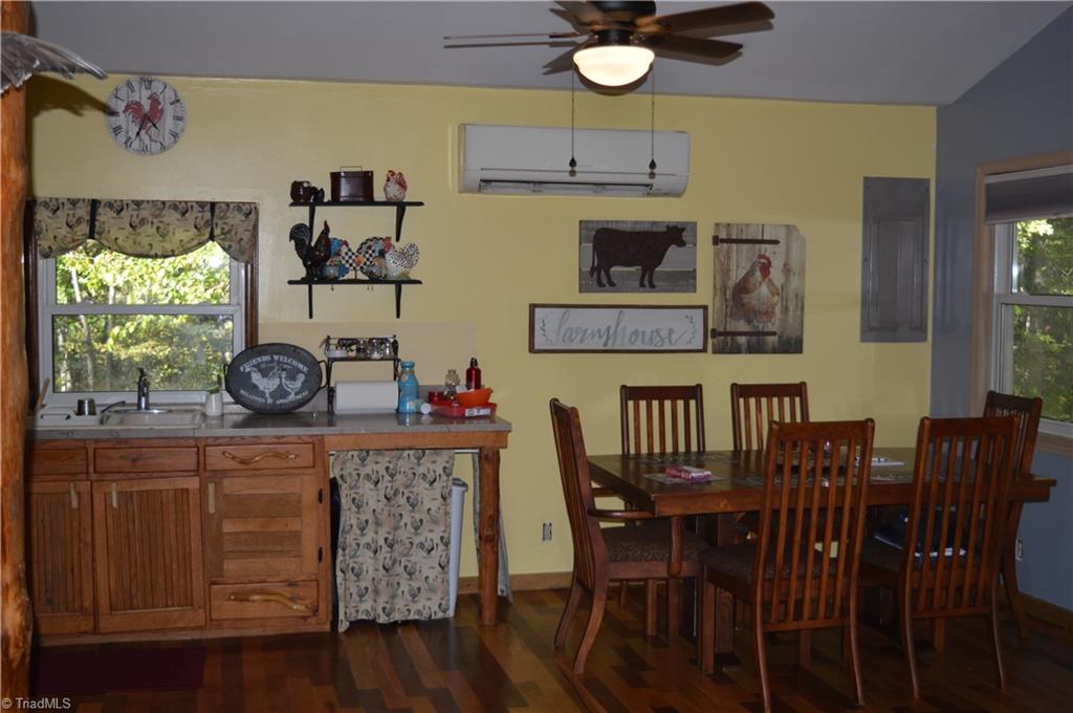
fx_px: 1295
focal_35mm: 44
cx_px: 536
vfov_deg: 30.8
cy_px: 356
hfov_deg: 45.0
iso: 100
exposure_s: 1/60
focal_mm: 29
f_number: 4.2
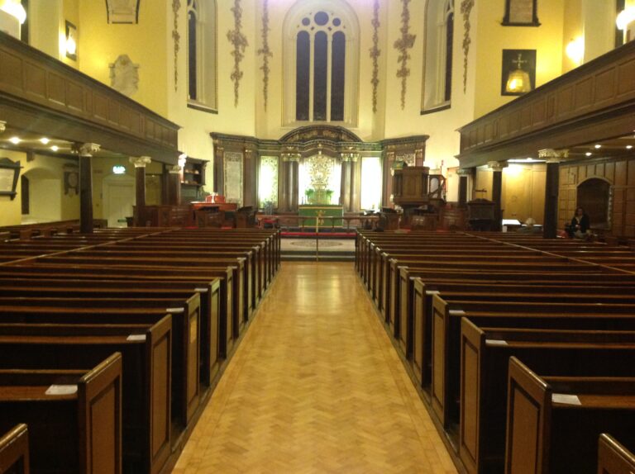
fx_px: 641
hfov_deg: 52.7
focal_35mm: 35
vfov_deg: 40.6
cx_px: 318
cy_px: 237
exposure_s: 1/17
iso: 500
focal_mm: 4.28
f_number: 2.4
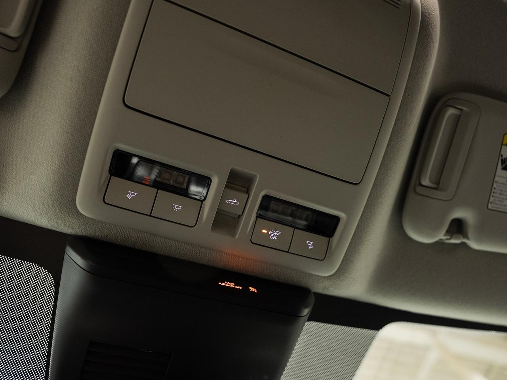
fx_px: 380
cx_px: 254
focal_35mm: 26
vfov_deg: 53.1
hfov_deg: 67.4
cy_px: 190
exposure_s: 1/40
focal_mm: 24
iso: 1000
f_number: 3.5
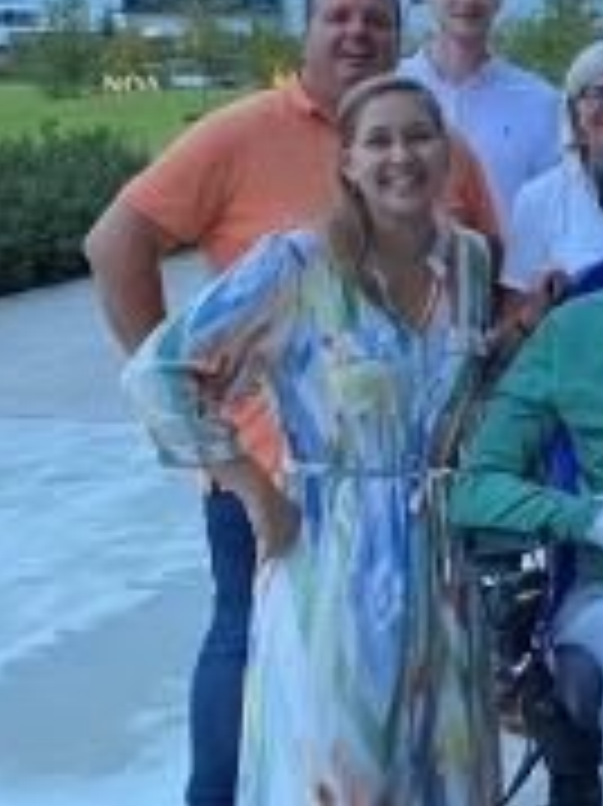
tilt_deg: -5.7
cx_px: 882
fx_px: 1512
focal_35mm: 65
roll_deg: -1.0
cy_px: 198
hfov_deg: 19.8
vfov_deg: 29.4
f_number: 1.8
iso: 200
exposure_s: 1/50
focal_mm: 4.25
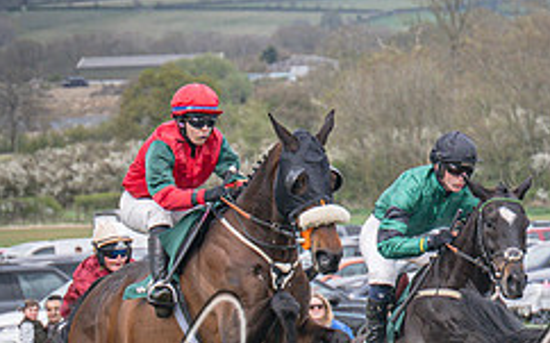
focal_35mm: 413
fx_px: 6188
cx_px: 654
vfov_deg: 3.2
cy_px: 401
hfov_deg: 5.1
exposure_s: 1/800
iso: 400
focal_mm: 98
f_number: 5
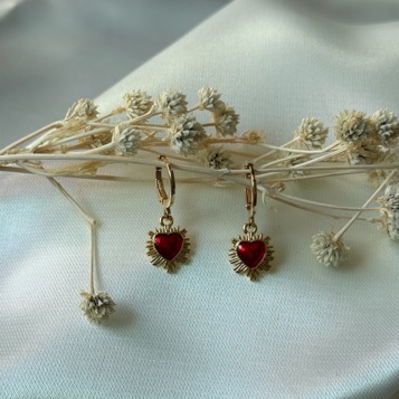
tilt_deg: -35.4
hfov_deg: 30.0
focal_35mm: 57
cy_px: 237
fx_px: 743
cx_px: 200
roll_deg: -1.2
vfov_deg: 30.0
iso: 64
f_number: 1.78
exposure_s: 1/519
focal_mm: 6.76
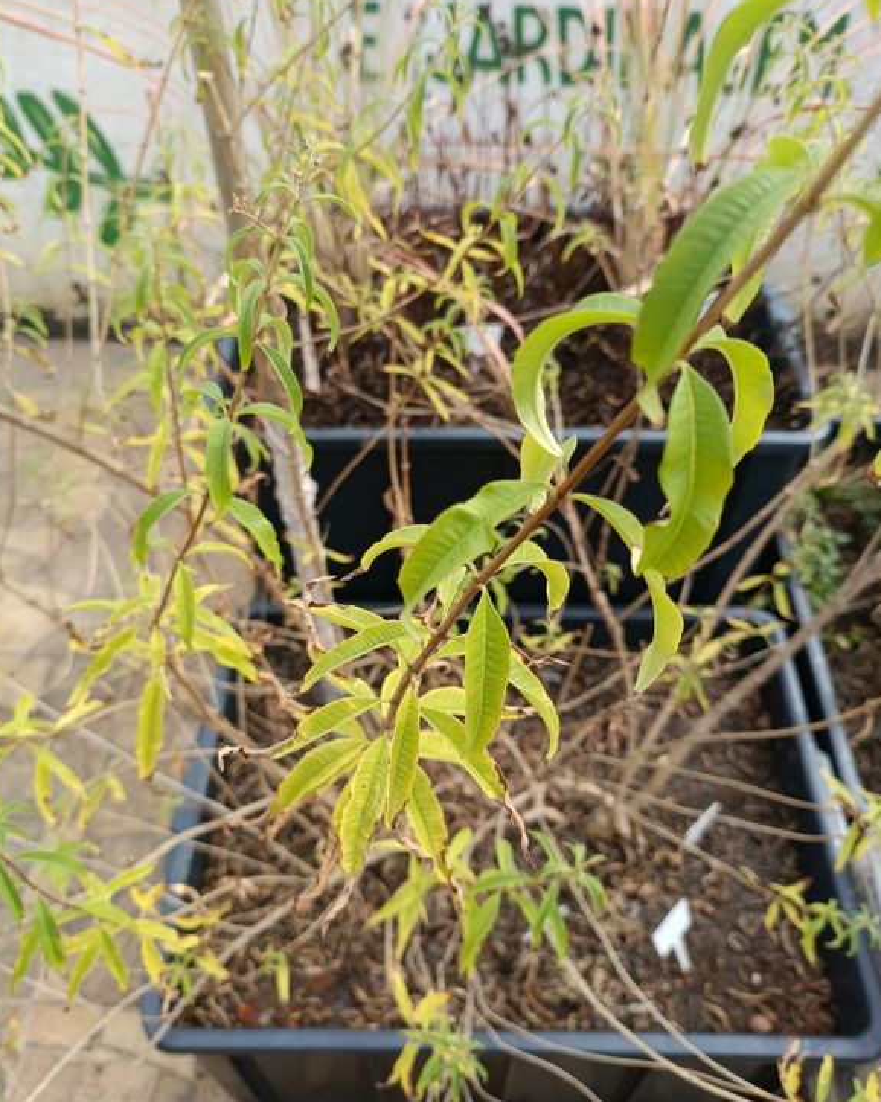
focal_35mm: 27
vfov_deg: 64.1
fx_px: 880
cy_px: 544
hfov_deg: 53.2
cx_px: 447
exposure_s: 1/158
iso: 50
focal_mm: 4.71
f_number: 1.7
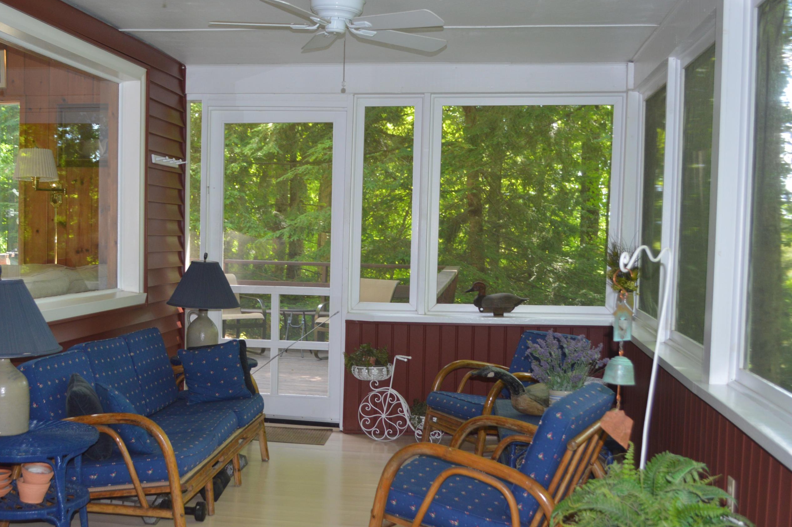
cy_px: 303
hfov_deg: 49.4
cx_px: 329
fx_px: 857
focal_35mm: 39
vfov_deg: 34.1
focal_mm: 22
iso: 400
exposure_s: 1/60
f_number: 4
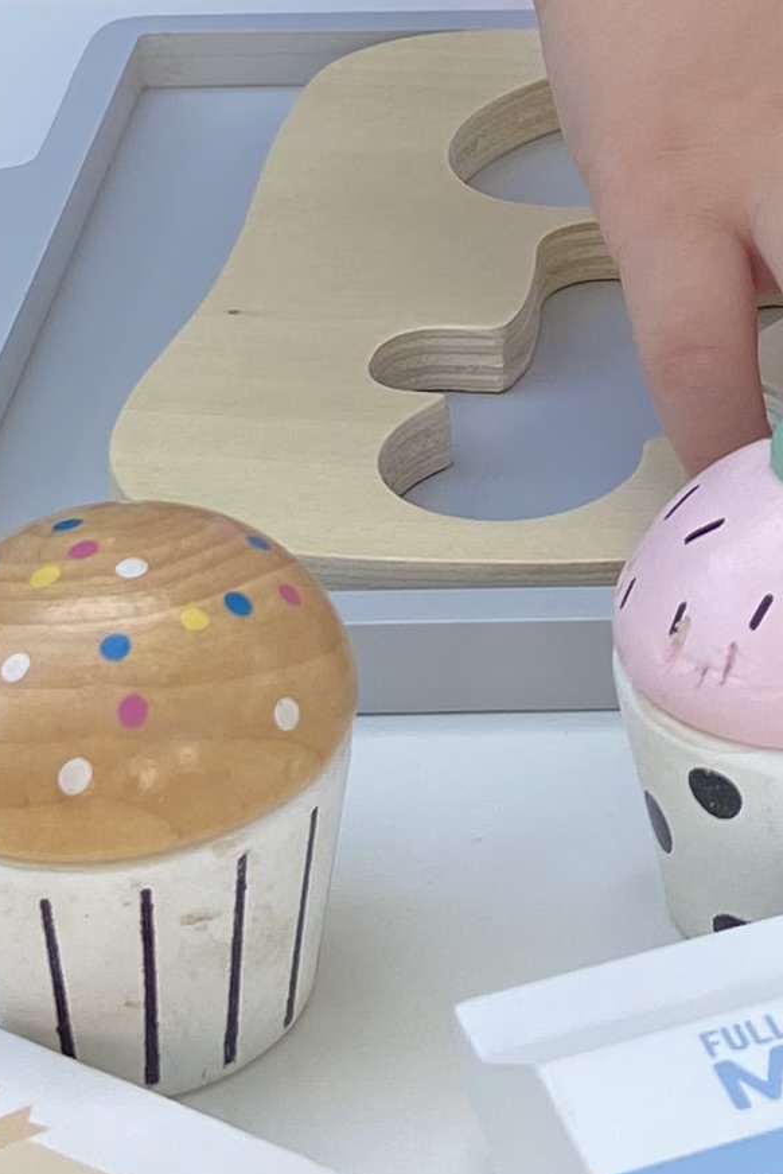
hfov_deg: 10.8
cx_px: 977
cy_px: -184
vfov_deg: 15.8
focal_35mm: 125
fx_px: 4075
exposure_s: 1/439
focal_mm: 4.25
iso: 32
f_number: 1.8
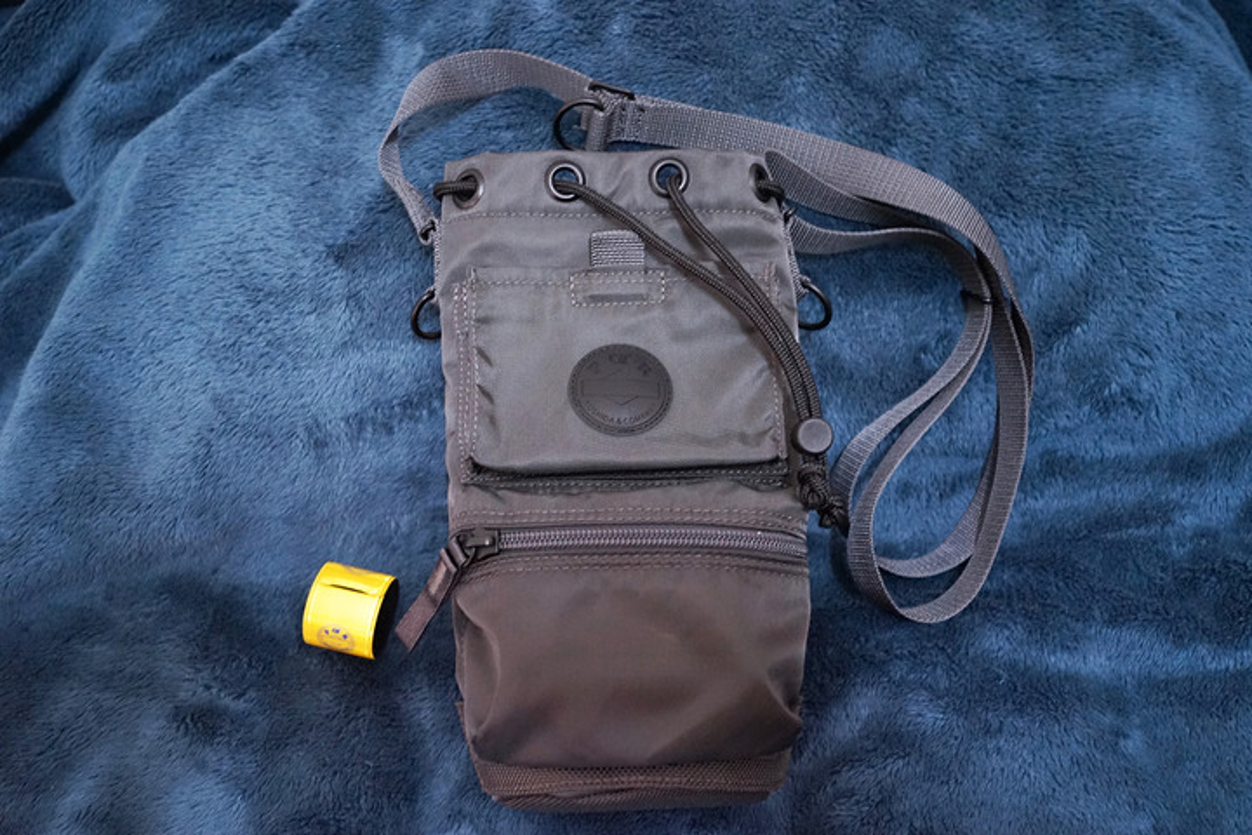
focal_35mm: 35
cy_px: 418
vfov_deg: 37.9
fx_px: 1217
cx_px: 626
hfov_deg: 54.4
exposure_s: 1/30
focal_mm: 35
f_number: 5.6
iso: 6400
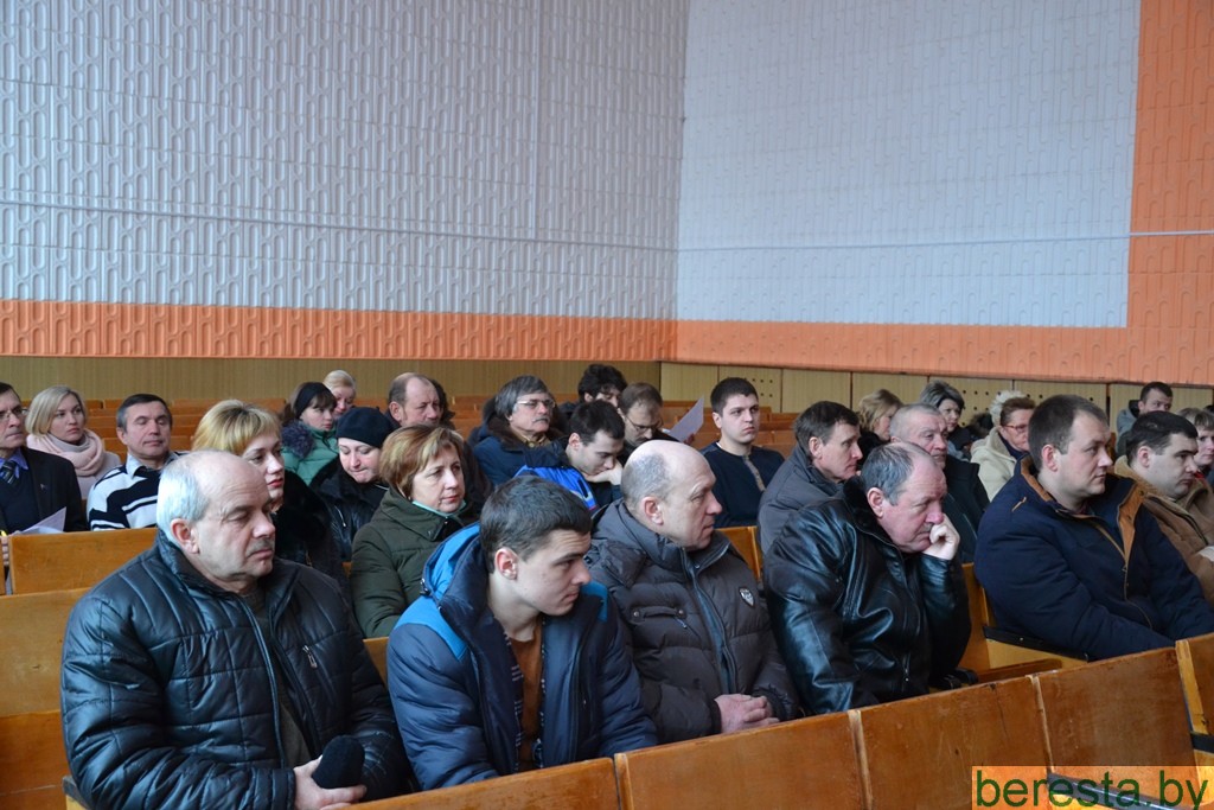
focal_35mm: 45
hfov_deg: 43.6
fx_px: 1518
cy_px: 405
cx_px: 607
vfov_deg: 29.9
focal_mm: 30
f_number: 4.2
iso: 1800
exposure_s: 1/60
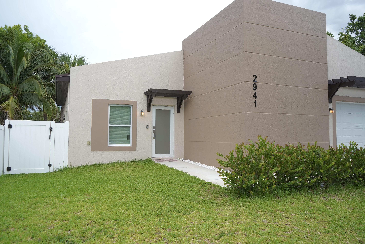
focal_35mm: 30
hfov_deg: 61.9
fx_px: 304
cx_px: 182
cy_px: 122
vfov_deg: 43.6
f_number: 6.3
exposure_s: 1/125
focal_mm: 30
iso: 250
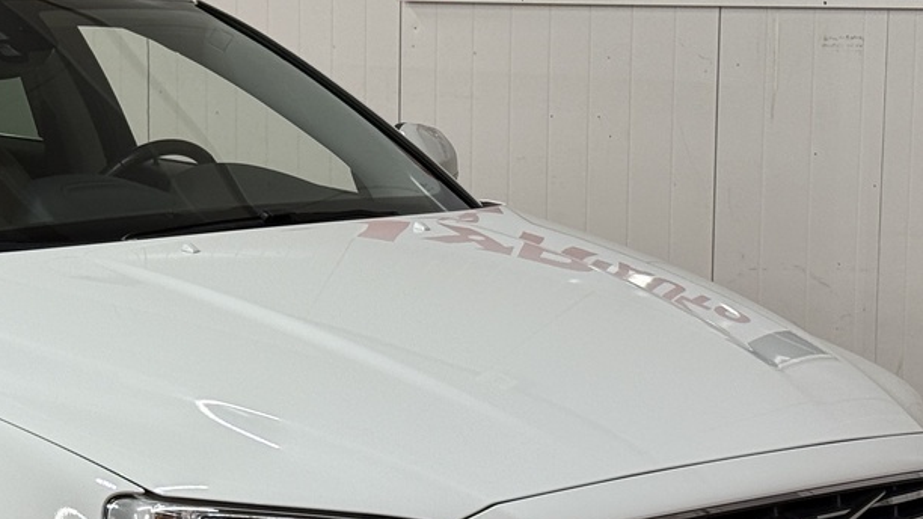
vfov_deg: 9.8
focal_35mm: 123
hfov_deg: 17.1
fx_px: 3010
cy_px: 389
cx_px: 30
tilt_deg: -7.1
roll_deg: +0.4
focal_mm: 6.76
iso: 50
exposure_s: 1/100
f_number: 1.78
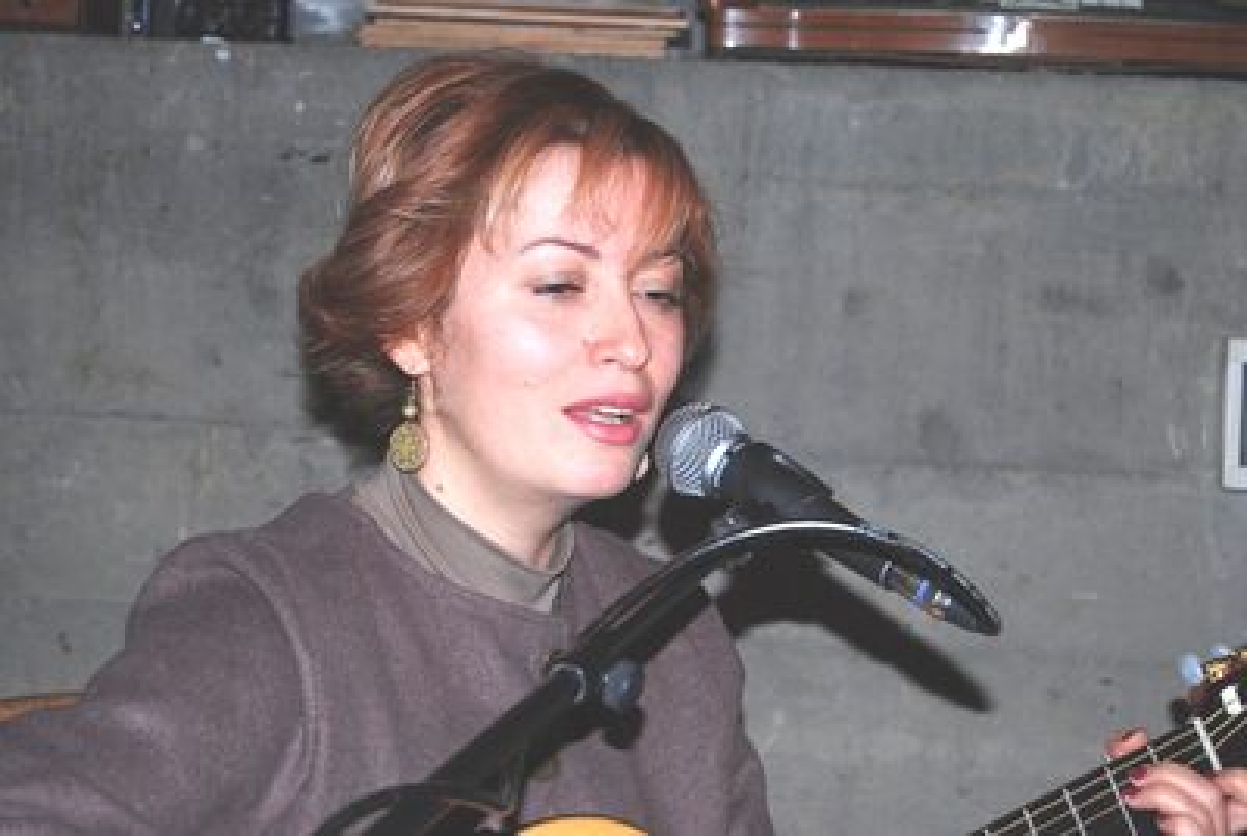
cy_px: 418
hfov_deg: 24.6
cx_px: 624
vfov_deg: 16.6
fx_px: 2862
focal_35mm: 82
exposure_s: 1/60
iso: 200
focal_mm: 55
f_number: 5.6
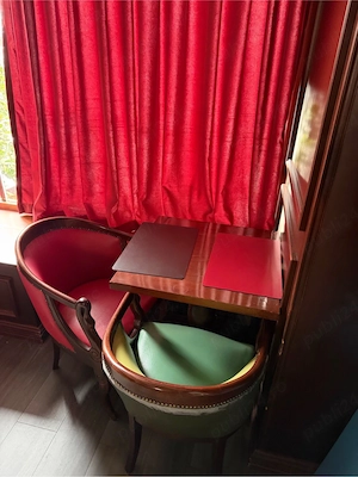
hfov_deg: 56.8
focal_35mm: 24
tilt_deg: -29.6
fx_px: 331
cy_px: 238
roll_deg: -3.2
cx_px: 179
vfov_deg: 71.6
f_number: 1.78
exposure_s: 1/40
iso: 1000
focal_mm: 6.76
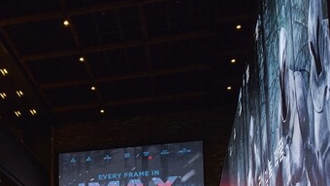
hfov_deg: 34.1
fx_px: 516
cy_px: 255
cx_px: 55
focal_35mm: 59
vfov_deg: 18.6
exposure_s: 1/255
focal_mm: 6.5
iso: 20
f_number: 1.4
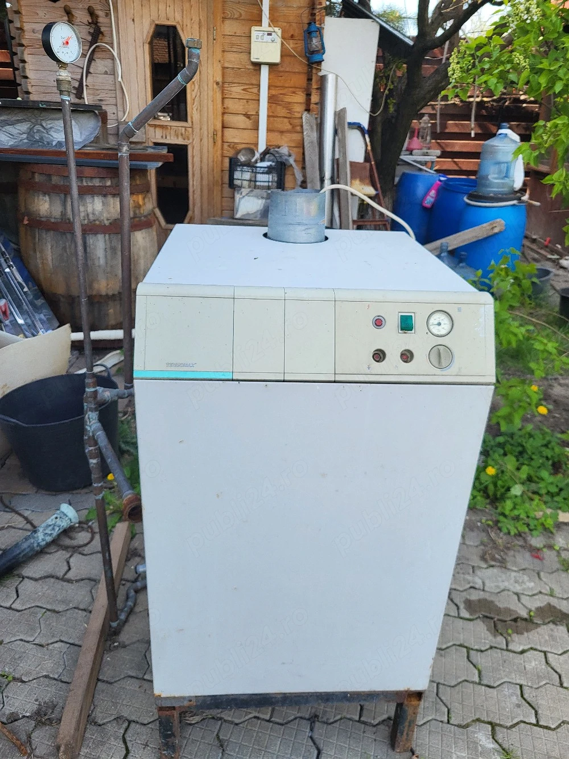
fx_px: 570
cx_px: 284
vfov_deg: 67.3
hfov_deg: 53.1
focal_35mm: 26
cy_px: 380
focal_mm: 5.4
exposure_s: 1/476
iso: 40
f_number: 1.8
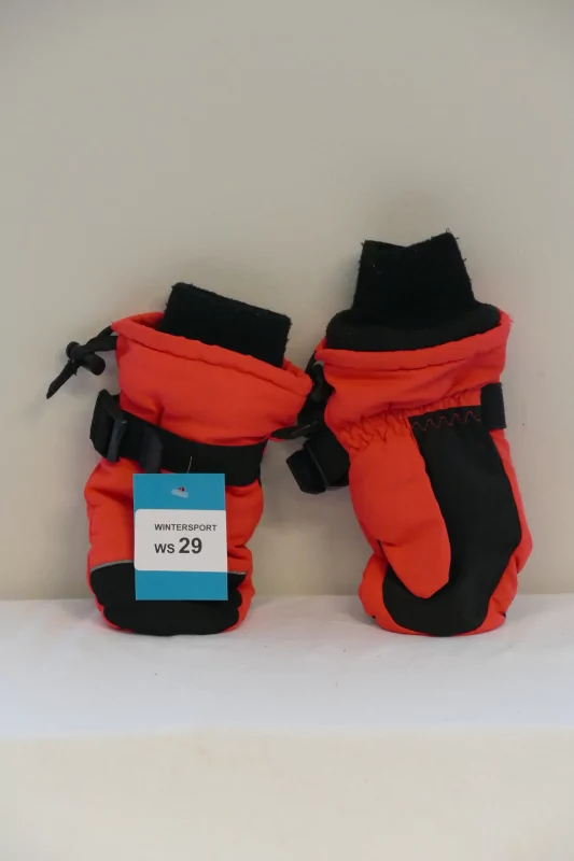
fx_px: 3828
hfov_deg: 8.6
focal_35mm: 160
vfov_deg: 12.8
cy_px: 430
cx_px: 287
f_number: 3.9
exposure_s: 1/100
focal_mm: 58.01
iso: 1250
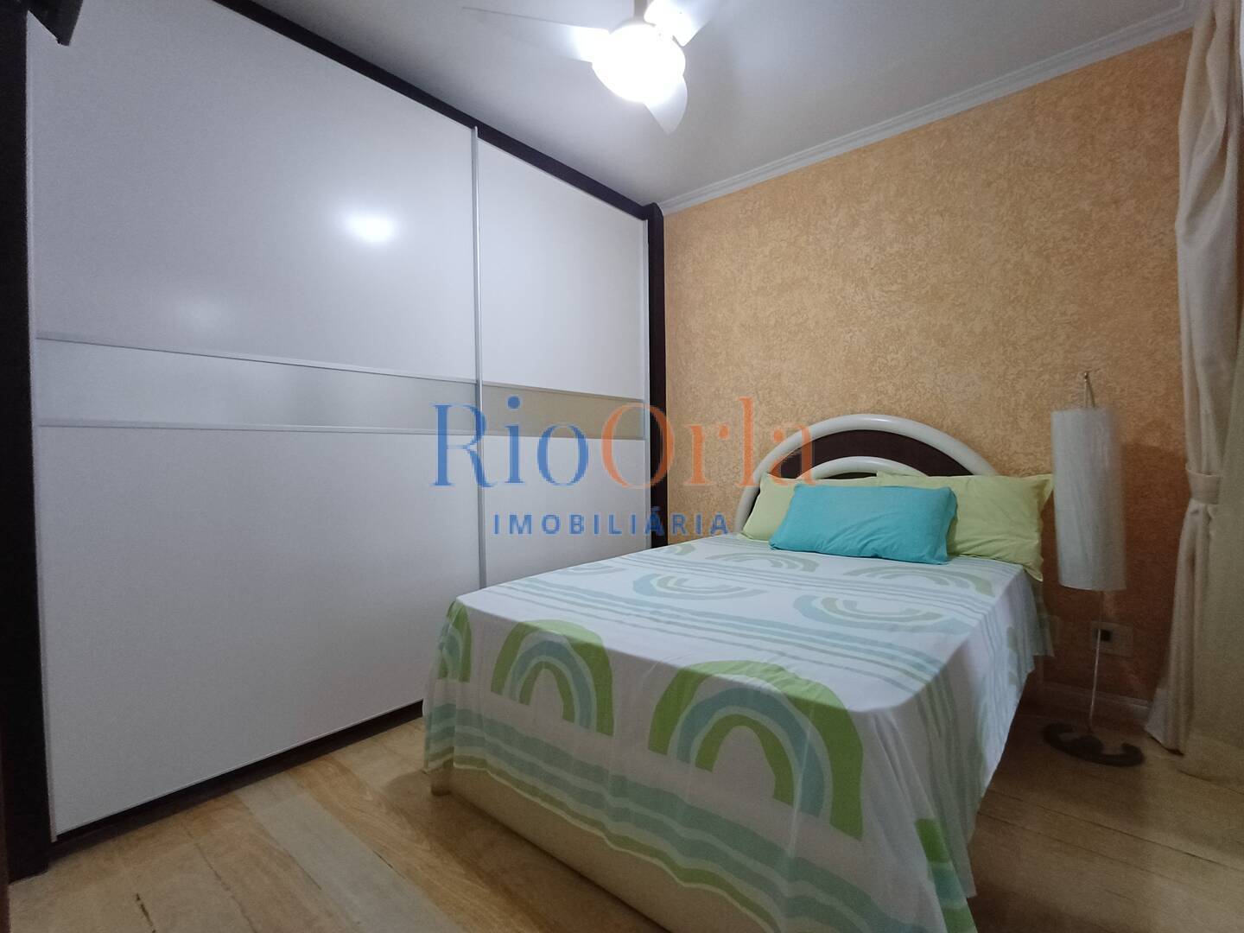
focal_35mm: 16
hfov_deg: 94.5
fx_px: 575
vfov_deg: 78.1
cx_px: 622
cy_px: 466
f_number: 2.2
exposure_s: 1/30
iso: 200
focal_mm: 1.64
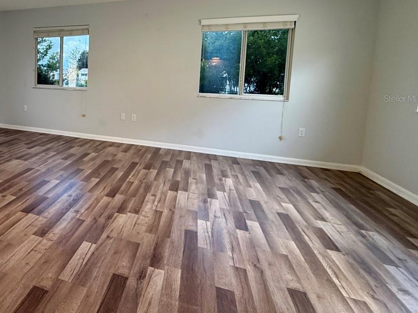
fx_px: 278
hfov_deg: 66.8
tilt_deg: -3.5
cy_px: 98
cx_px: 81
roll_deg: -2.0
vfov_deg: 57.2
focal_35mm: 23
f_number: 2.2
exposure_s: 1/120
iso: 100
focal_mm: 2.22
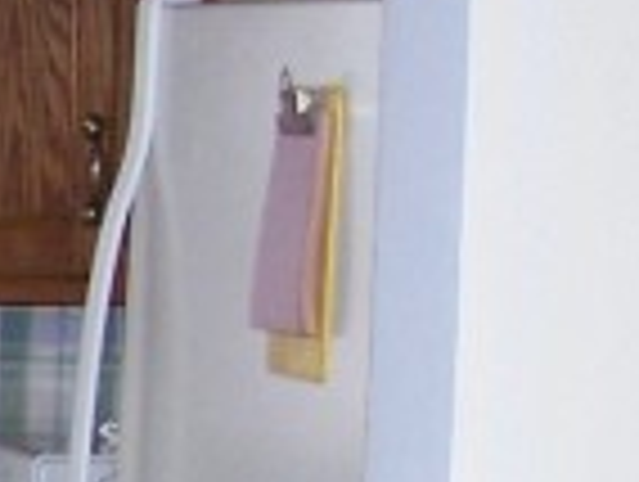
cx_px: -774
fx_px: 3957
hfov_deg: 8.6
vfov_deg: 6.9
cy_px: 635
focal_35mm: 214
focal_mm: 6.3
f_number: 2.8
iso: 140
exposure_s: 1/60
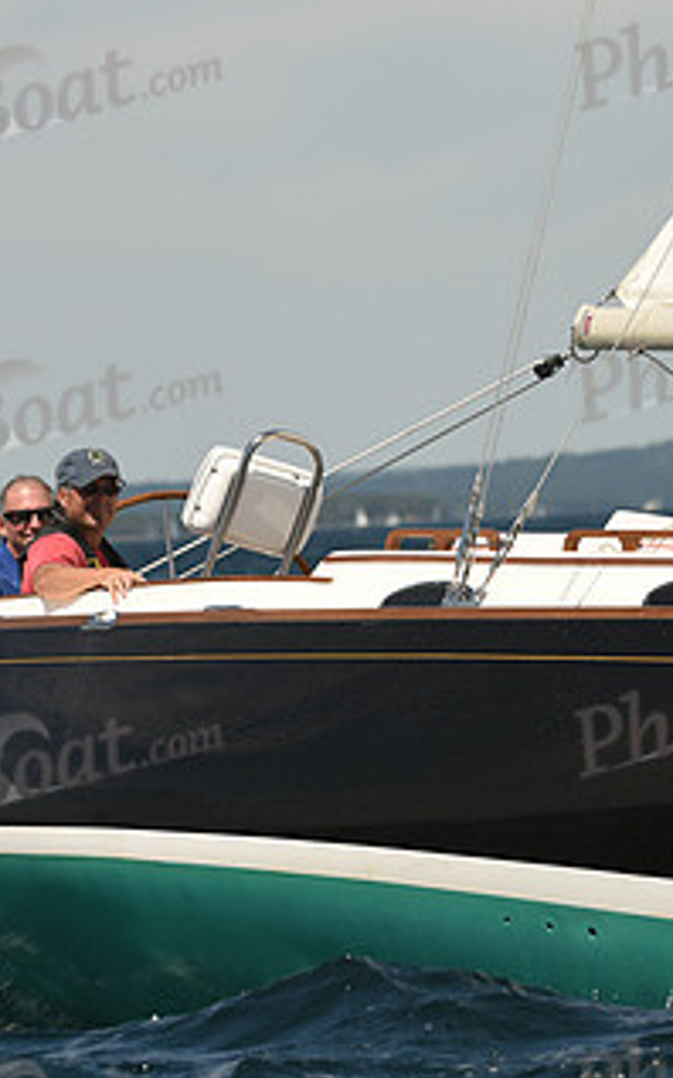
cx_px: 401
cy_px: 559
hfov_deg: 3.5
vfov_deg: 5.6
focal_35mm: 373
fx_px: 10951
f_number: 7.1
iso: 250
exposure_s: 1/1000
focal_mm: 200
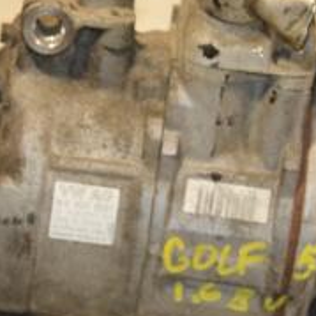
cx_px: 157
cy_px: 171
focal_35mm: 248
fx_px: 2561
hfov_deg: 7.1
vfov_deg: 7.1
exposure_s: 1/200
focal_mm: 58
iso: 800
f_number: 5.6
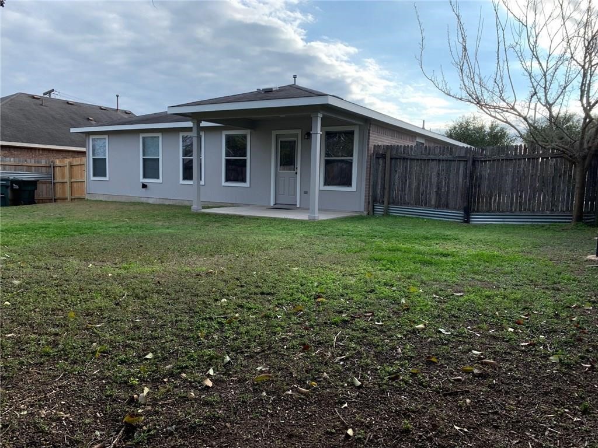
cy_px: 224
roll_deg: -1.0
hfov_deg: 67.3
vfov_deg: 53.1
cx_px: 299
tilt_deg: -5.8
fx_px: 449
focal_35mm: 26
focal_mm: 4.25
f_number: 1.8
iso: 25
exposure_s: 1/1163
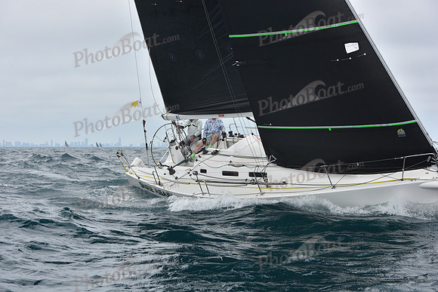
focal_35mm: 70
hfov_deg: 28.8
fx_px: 852
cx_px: 219
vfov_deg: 19.5
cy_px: 146
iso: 250
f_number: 8
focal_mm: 70
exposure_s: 1/800
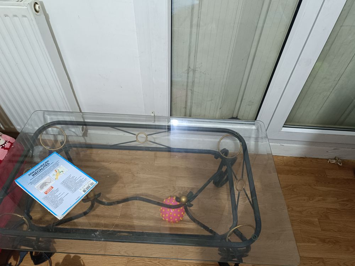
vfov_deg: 56.8
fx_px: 246
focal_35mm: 24
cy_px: 133
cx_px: 178
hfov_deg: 71.6
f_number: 1.88
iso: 857
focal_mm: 5.59
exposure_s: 1/25
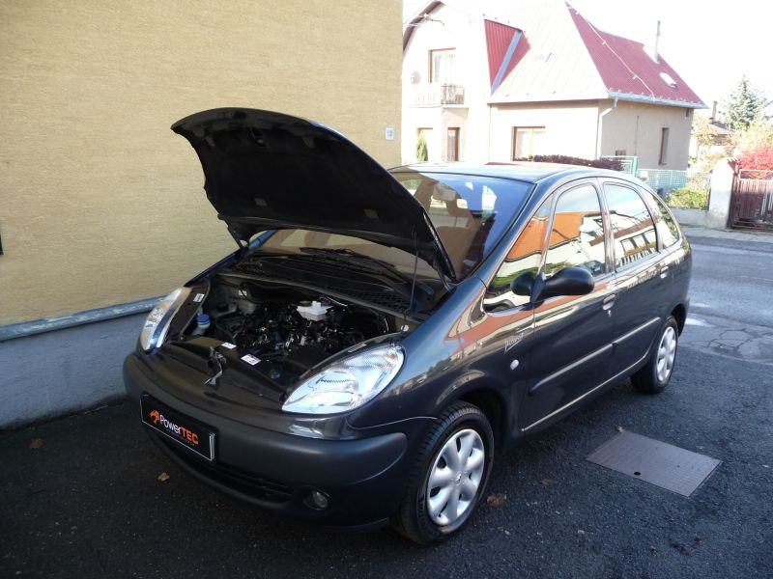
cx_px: 386
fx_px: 625
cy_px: 290
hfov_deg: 63.4
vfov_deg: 49.7
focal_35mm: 28
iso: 200
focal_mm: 4.7
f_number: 3.3
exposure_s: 1/200
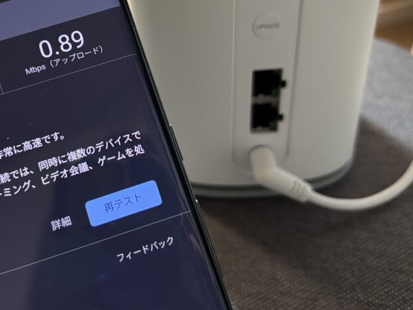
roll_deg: +6.2
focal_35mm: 43
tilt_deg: -35.6
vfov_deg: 33.2
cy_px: 95
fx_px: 513
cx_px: 116
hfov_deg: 42.8
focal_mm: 5.96
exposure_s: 1/40
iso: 500
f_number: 1.6
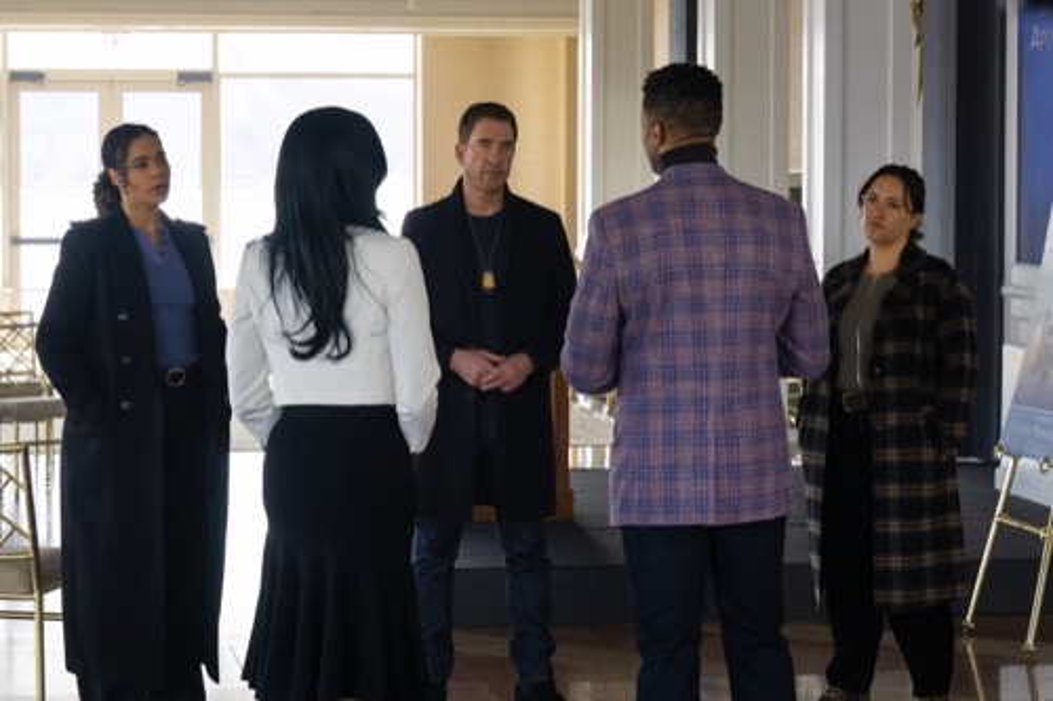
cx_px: 526
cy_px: 350
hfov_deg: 19.5
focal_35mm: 105
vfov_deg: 13.0
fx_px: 3070
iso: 2000
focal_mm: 70
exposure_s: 1/500
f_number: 5.6
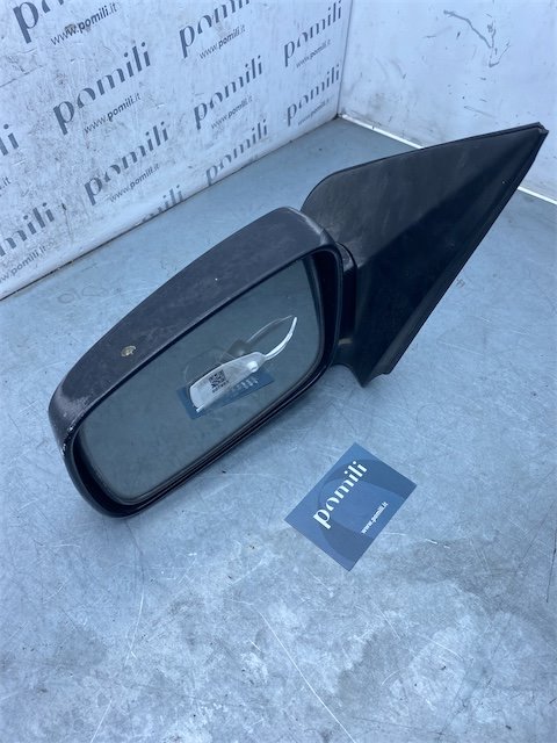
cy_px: 372
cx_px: 278
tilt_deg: -48.2
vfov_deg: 67.3
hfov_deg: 53.1
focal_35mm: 26
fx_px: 558
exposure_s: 1/573
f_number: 1.8
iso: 32
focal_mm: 4.25
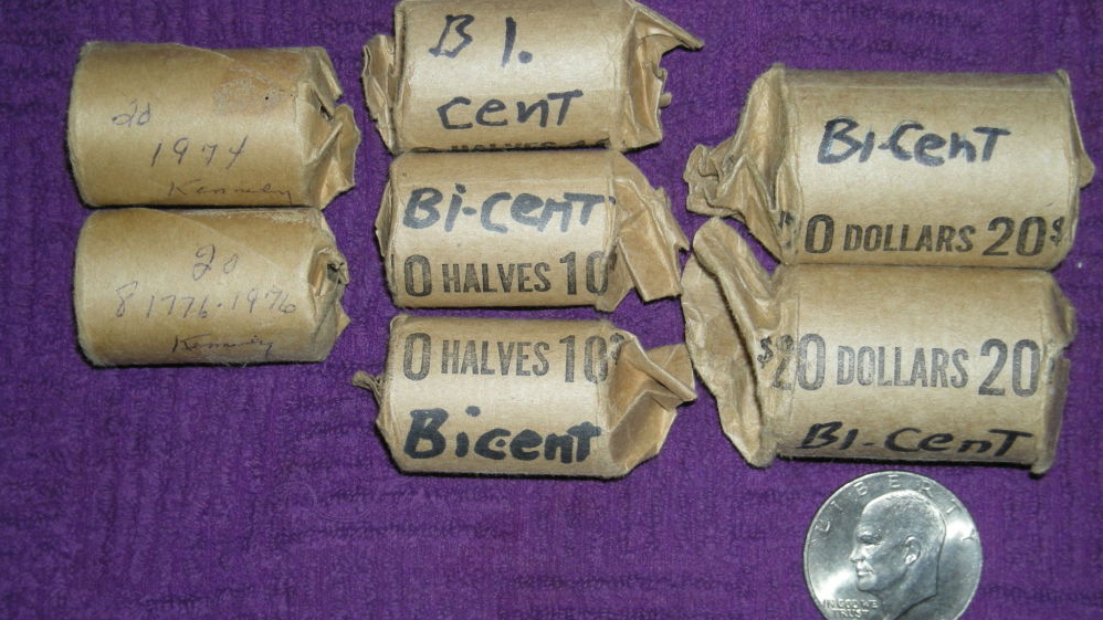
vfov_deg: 14.6
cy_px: 263
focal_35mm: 83
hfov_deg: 25.6
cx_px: 552
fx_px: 2427
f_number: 3.9
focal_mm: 12.3
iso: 50
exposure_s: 1/60
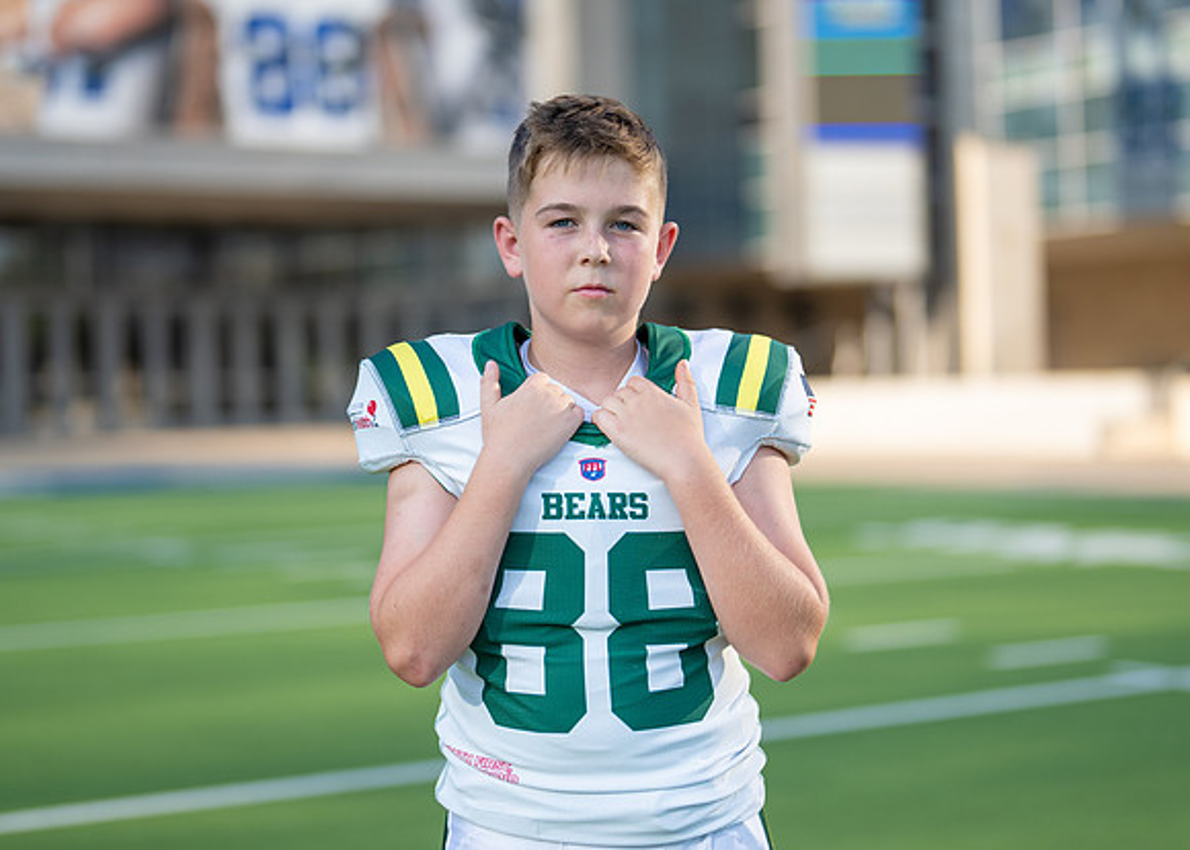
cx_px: 591
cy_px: 400
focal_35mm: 74
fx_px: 2498
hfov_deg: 26.8
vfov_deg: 19.3
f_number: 1.2
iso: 100
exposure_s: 1/4000
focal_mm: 50
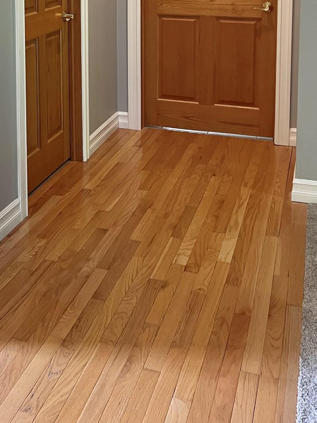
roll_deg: +0.5
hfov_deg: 27.0
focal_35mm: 53
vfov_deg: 33.3
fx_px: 647
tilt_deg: -4.6
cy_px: 7
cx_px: 59
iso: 100
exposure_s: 1/60
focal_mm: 5.7
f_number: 1.5
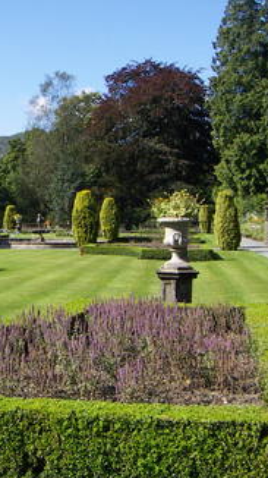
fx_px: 671
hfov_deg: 21.9
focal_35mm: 53
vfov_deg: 39.2
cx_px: 15
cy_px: 240
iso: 64
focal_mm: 4.7
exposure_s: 1/160
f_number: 6.7
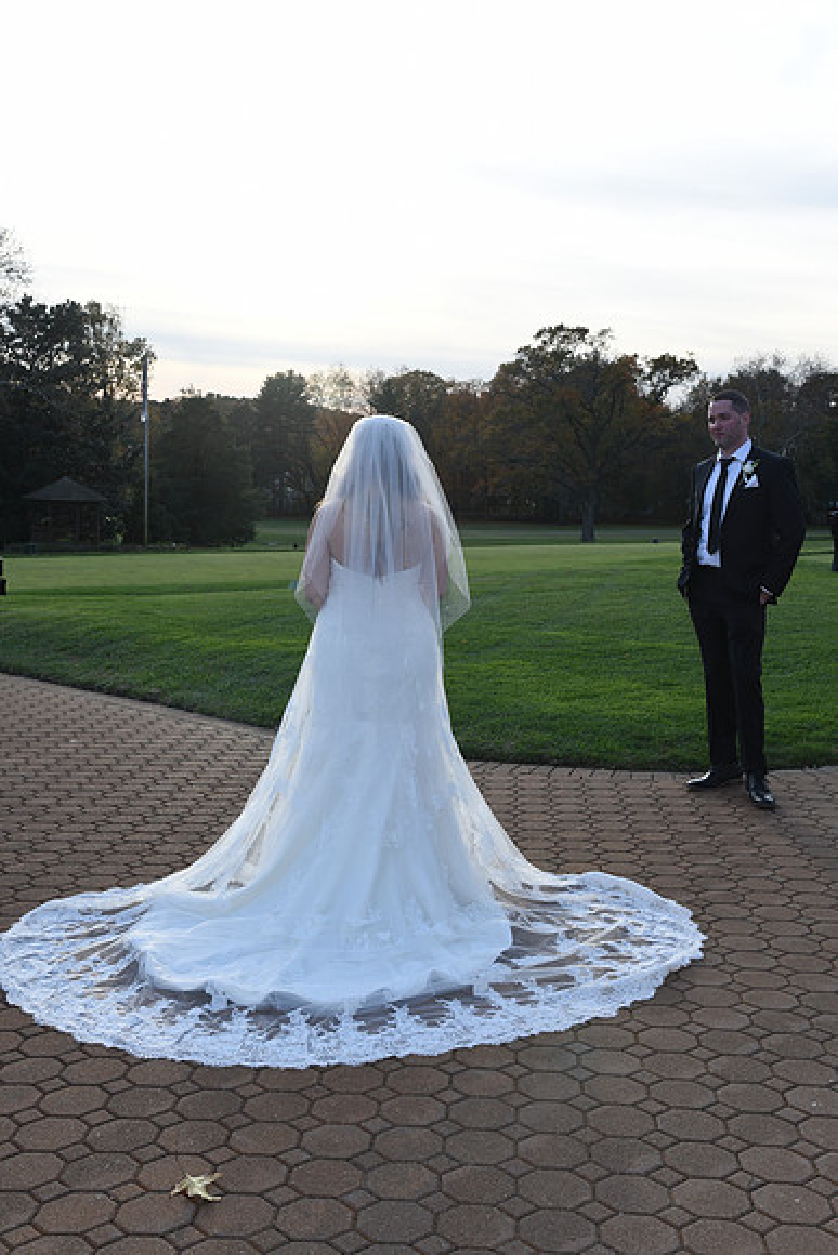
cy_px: 628
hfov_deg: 33.4
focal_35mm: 40
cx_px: 419
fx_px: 1396
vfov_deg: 48.4
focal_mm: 40
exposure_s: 1/200
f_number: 8
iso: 400
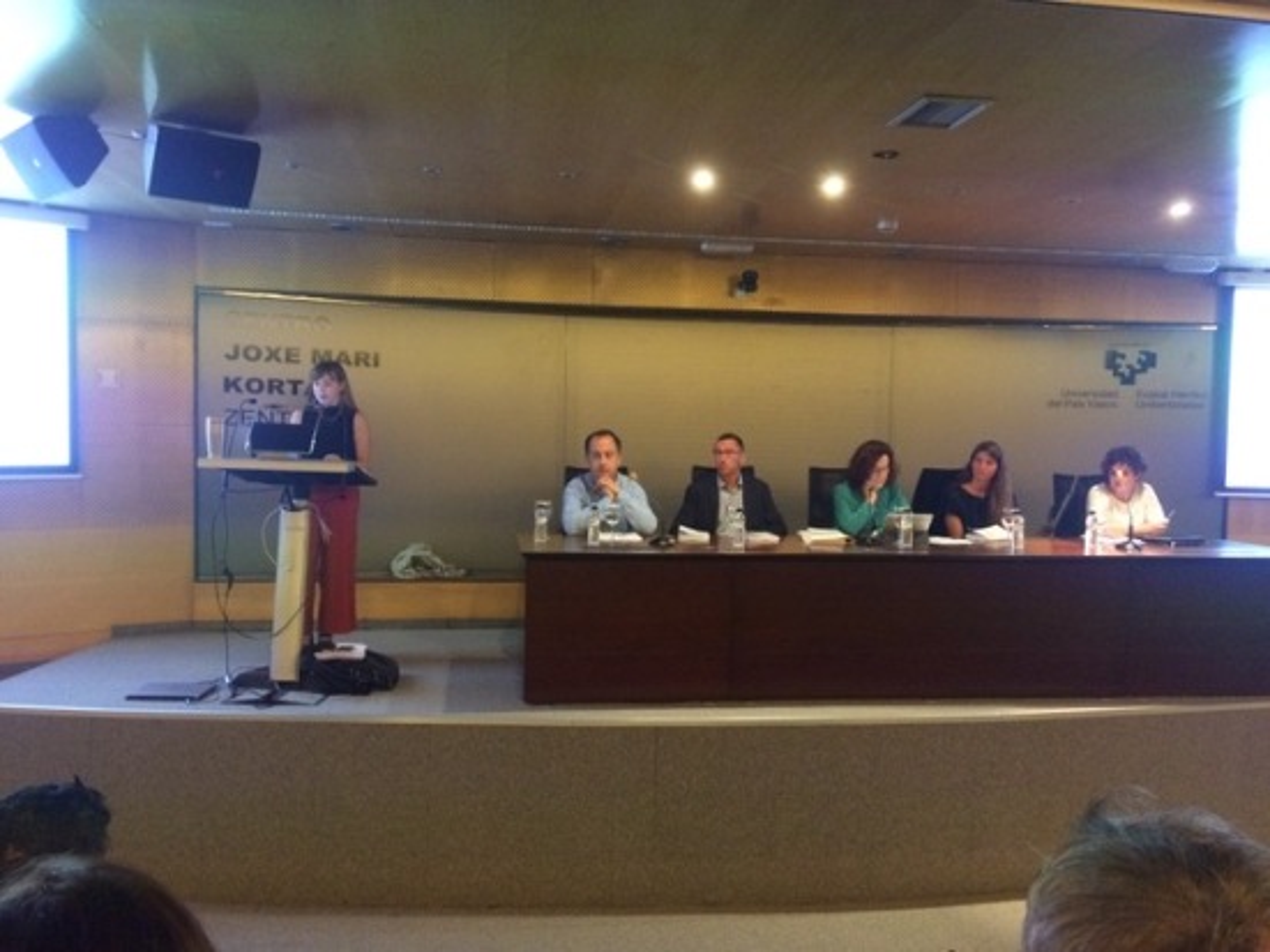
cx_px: 635
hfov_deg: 61.7
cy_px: 476
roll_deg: -1.3
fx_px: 1064
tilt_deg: -2.7
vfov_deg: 48.2
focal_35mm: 29
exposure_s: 1/17
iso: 400
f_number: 2.2
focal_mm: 4.15
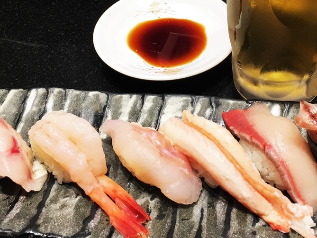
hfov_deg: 36.6
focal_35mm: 52
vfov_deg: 27.6
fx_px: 476
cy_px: 56
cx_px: 196
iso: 32
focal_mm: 4.15
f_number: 2.2
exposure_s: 1/30
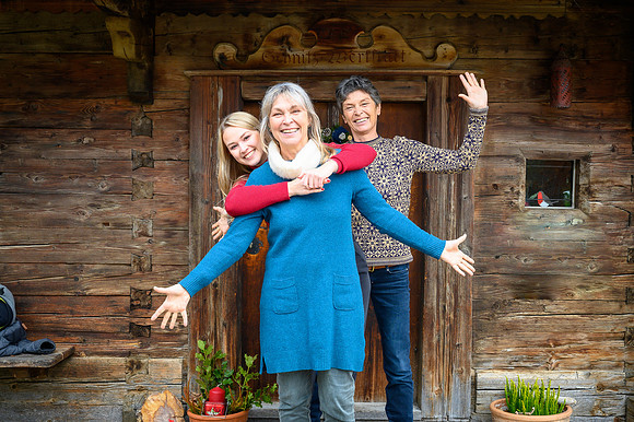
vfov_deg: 25.5
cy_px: 211
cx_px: 317
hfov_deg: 37.5
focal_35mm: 53
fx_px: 933
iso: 640
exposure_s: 1/125
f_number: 5.6
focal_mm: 53
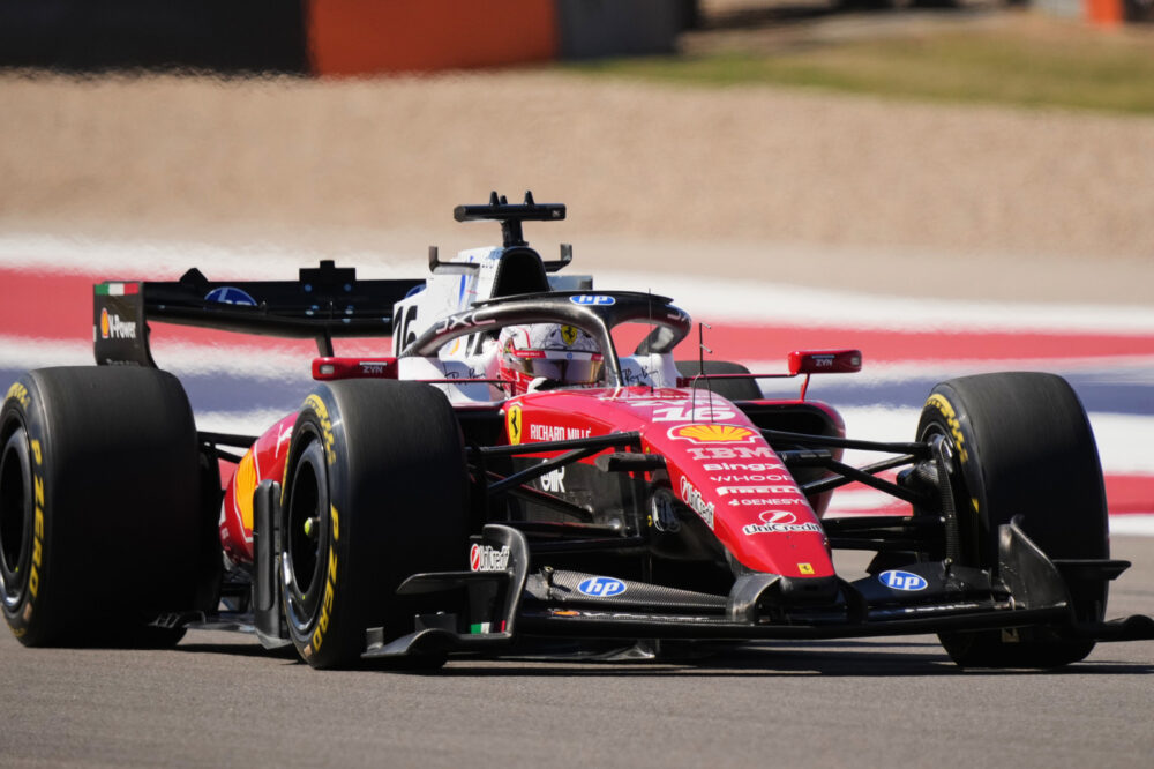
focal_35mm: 900
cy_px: 384
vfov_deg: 1.5
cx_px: 577
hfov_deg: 2.3
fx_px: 28839
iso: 640
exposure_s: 1/4000
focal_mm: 600
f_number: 6.3
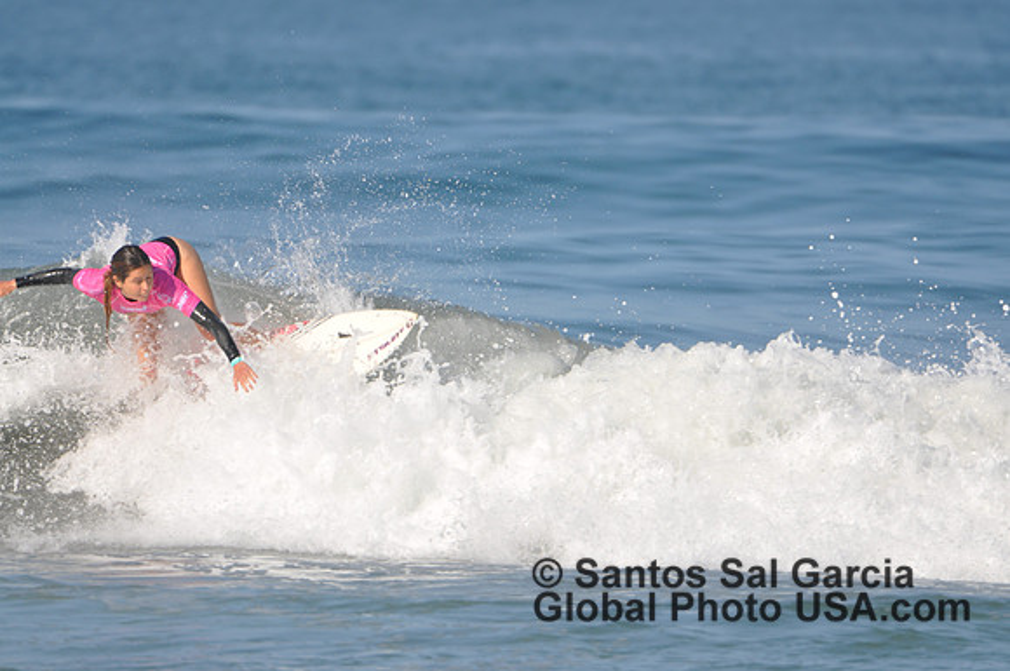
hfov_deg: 2.5
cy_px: 336
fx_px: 23113
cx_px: 505
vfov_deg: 1.7
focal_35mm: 825
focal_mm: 550
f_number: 6.3
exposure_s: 1/640
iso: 200
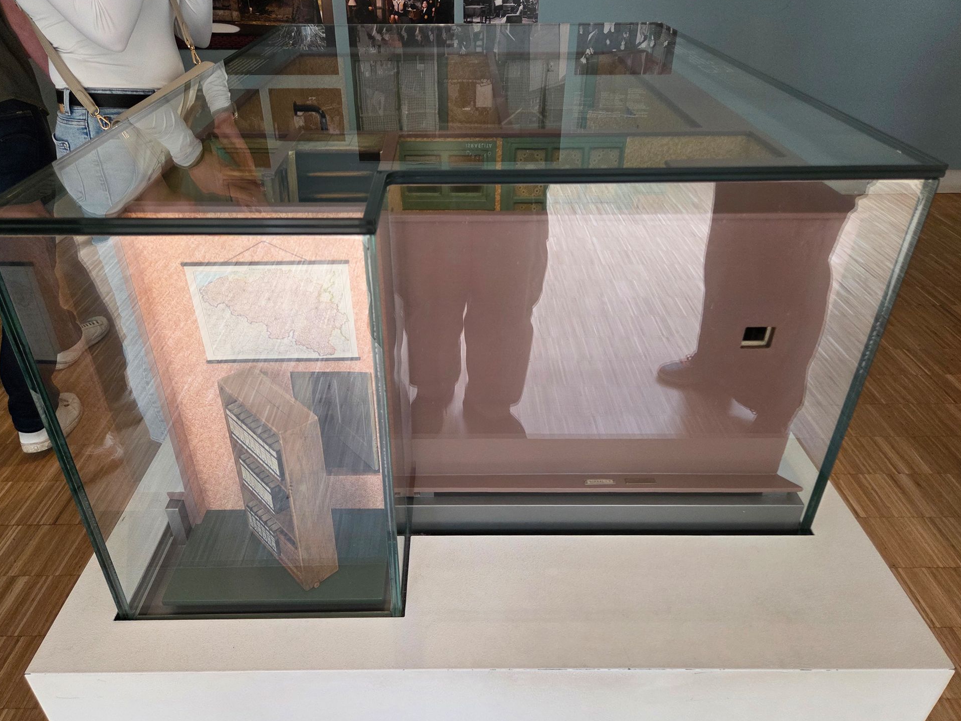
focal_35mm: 24
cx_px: 465
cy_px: 353
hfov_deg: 71.6
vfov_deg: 56.8
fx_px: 666
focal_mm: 5.4
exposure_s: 1/62
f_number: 1.8
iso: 250
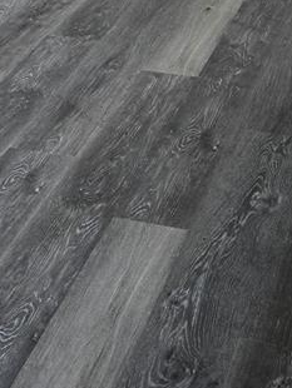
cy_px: -114
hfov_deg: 16.6
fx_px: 1000
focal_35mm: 89
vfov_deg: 20.2
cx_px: 153
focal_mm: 6.3
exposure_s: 1/120
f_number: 1.7
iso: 320
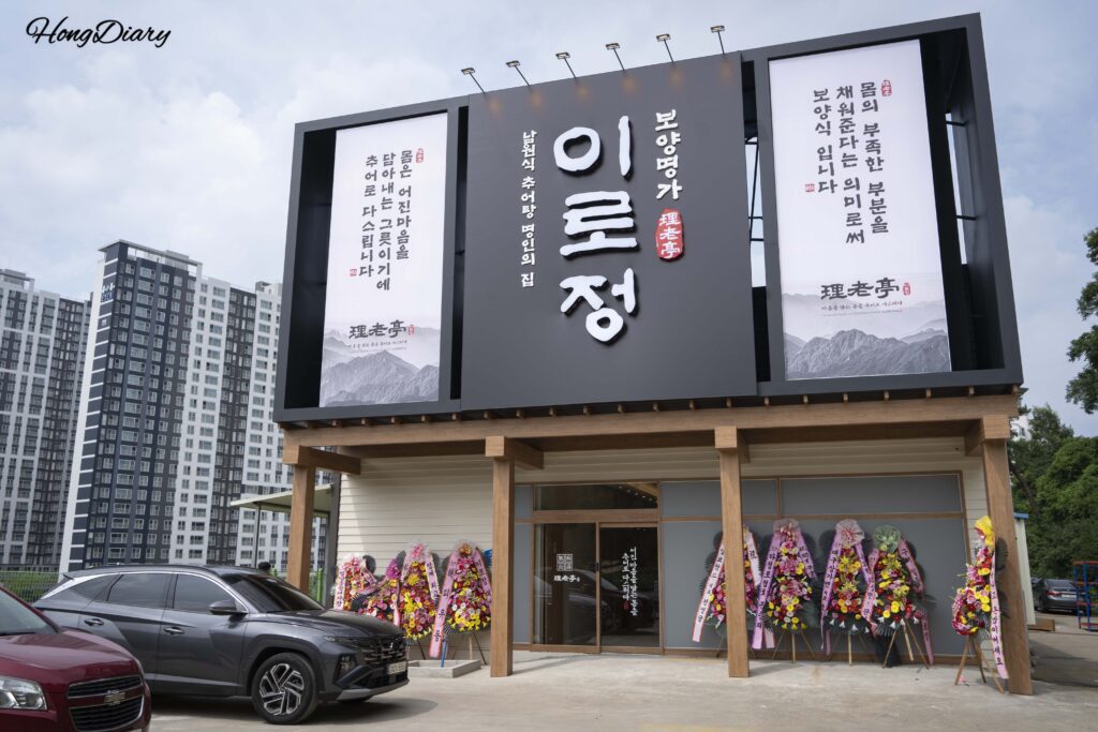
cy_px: 366
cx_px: 549
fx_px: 854
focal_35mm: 28
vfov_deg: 46.4
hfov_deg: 65.5
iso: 100
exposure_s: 1/125
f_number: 9
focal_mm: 28
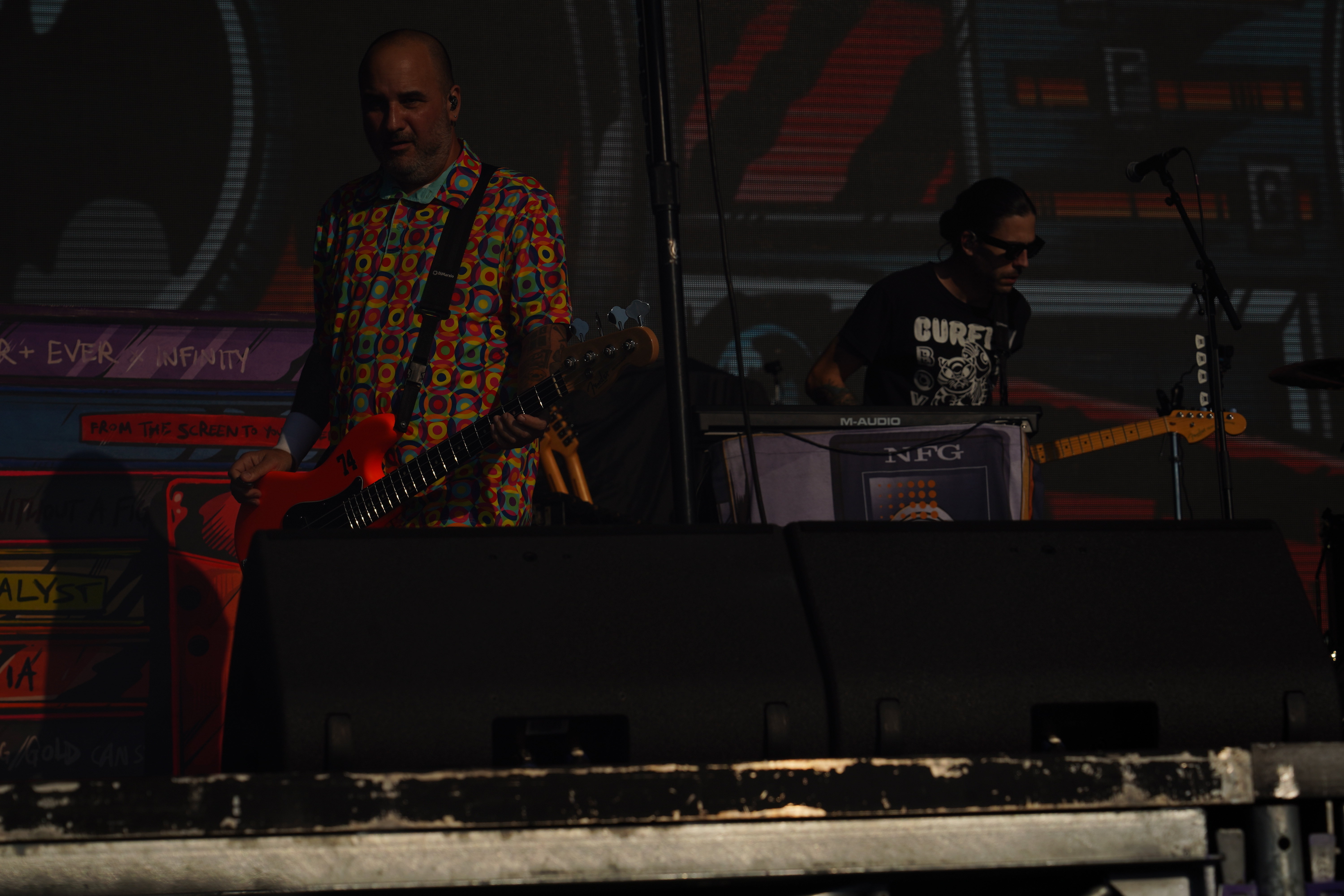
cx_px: 672
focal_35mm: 105
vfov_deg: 13.0
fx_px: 3920
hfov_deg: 19.5
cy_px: 448
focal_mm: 105
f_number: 8
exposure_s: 1/2000
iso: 100
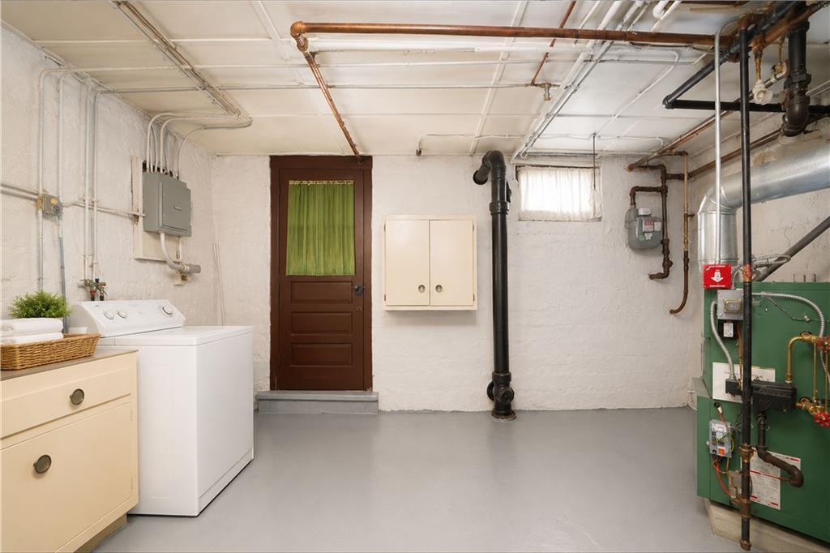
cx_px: 415
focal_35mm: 16
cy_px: 276
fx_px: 369
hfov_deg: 96.8
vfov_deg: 73.7
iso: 64
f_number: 4
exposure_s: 1/2
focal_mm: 16
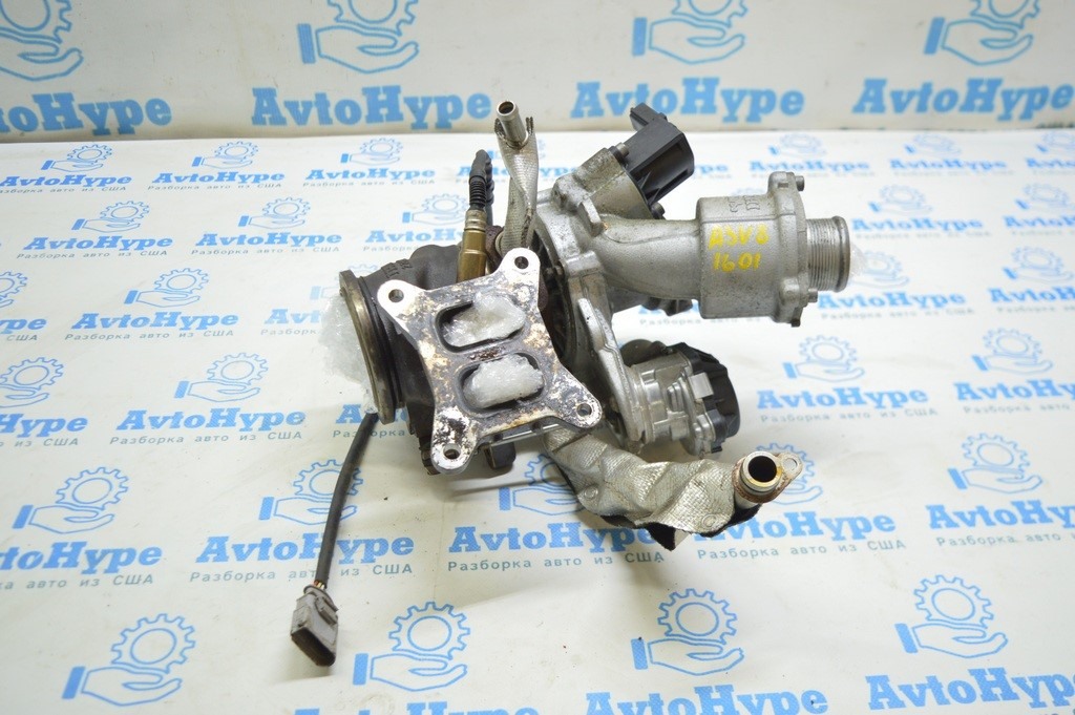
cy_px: 358
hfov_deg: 57.3
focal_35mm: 33
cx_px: 538
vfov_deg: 39.9
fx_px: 985
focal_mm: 22
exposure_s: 1/40
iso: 400
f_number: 3.8
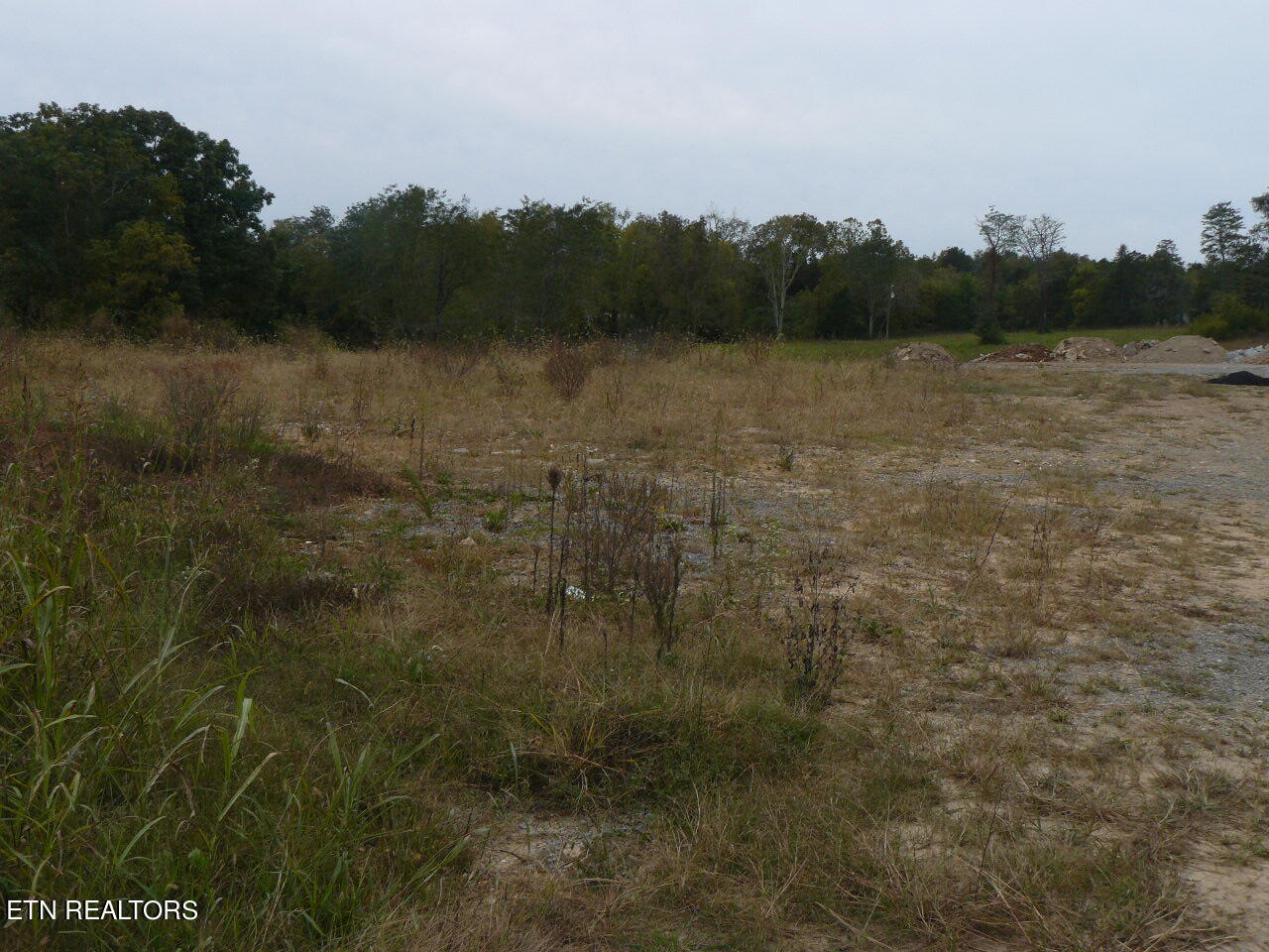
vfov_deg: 39.7
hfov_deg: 51.4
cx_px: 634
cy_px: 476
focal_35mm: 36
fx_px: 1320
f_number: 5.6
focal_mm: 6
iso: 100
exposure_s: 1/320
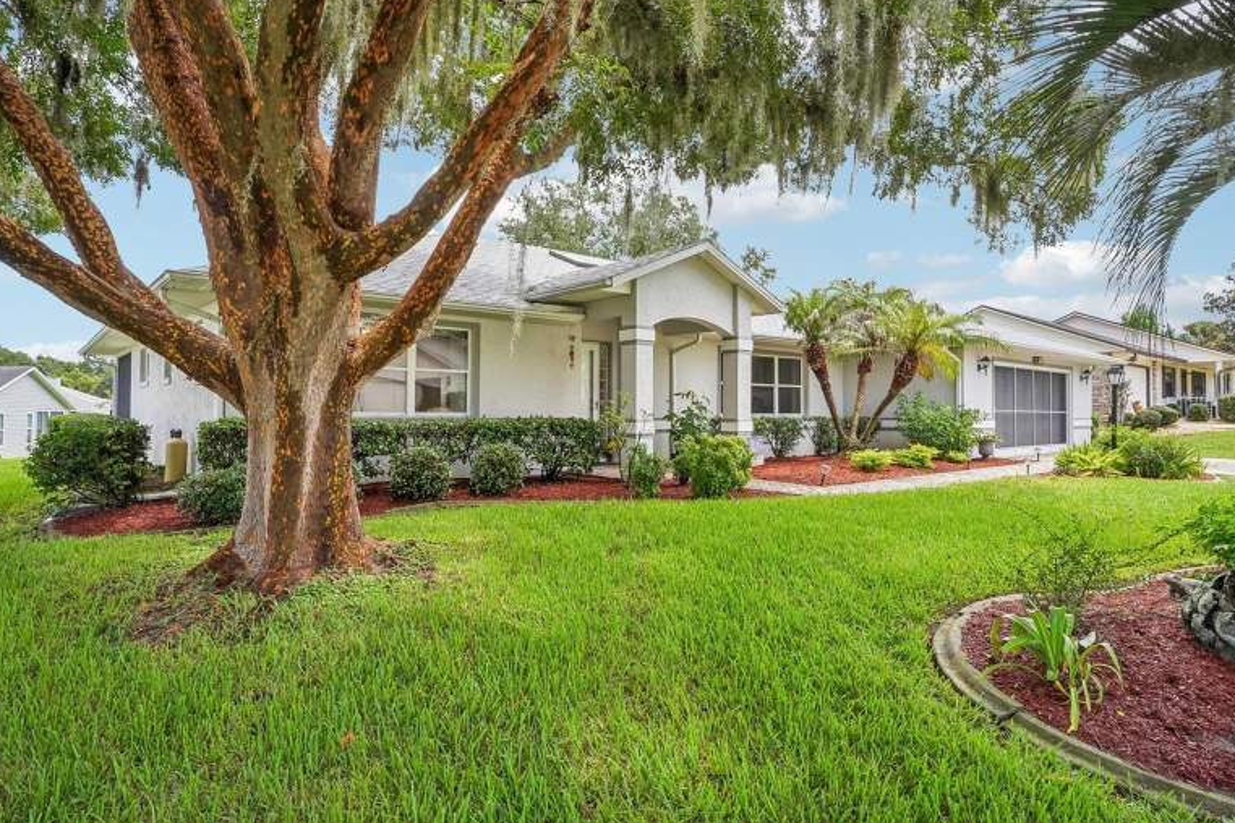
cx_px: 598
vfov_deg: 59.5
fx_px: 720
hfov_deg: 81.2
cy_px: 396
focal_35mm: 21
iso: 400
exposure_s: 1/30
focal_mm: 20
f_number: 20
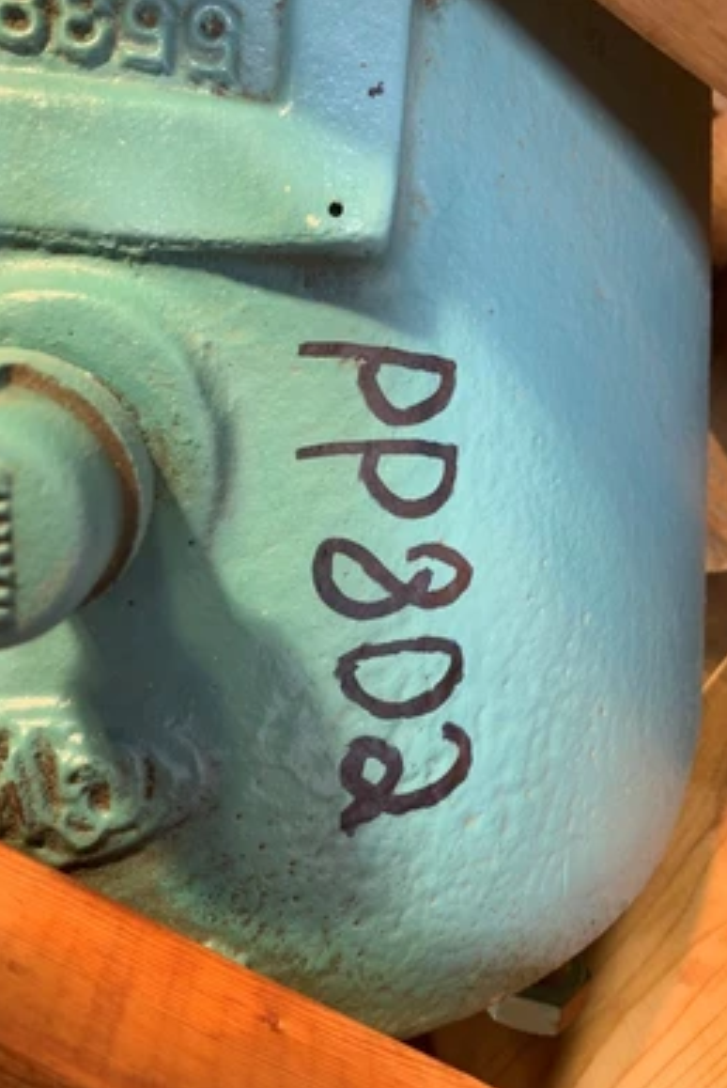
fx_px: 847
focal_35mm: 28
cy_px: 558
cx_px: 375
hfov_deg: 46.5
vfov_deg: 65.4
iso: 50
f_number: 1.8
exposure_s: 1/60
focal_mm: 4.25
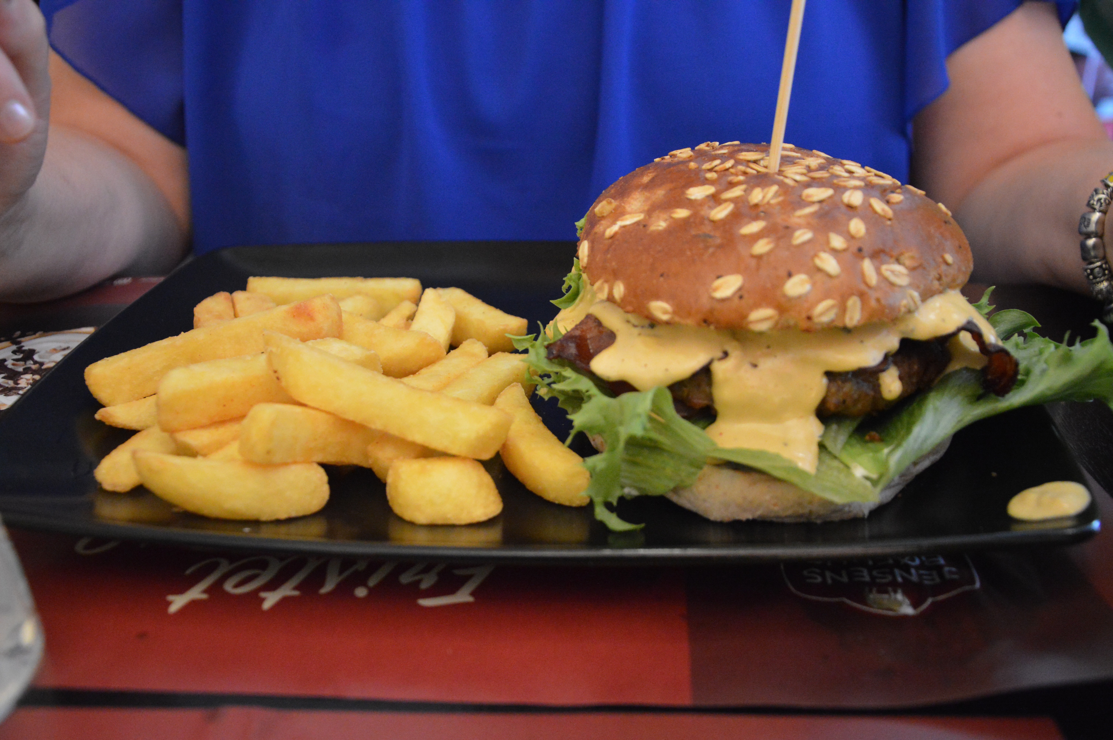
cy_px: 370
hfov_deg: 51.3
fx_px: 1158
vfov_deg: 35.4
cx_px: 556
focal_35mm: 38
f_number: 4
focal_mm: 25
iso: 3200
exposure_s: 1/25
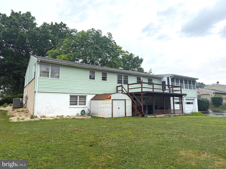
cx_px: 113
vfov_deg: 56.8
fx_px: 157
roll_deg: +0.7
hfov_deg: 71.6
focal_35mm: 24
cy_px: 84
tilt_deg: +8.8
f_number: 1.78
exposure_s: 1/2703
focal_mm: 6.76
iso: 80
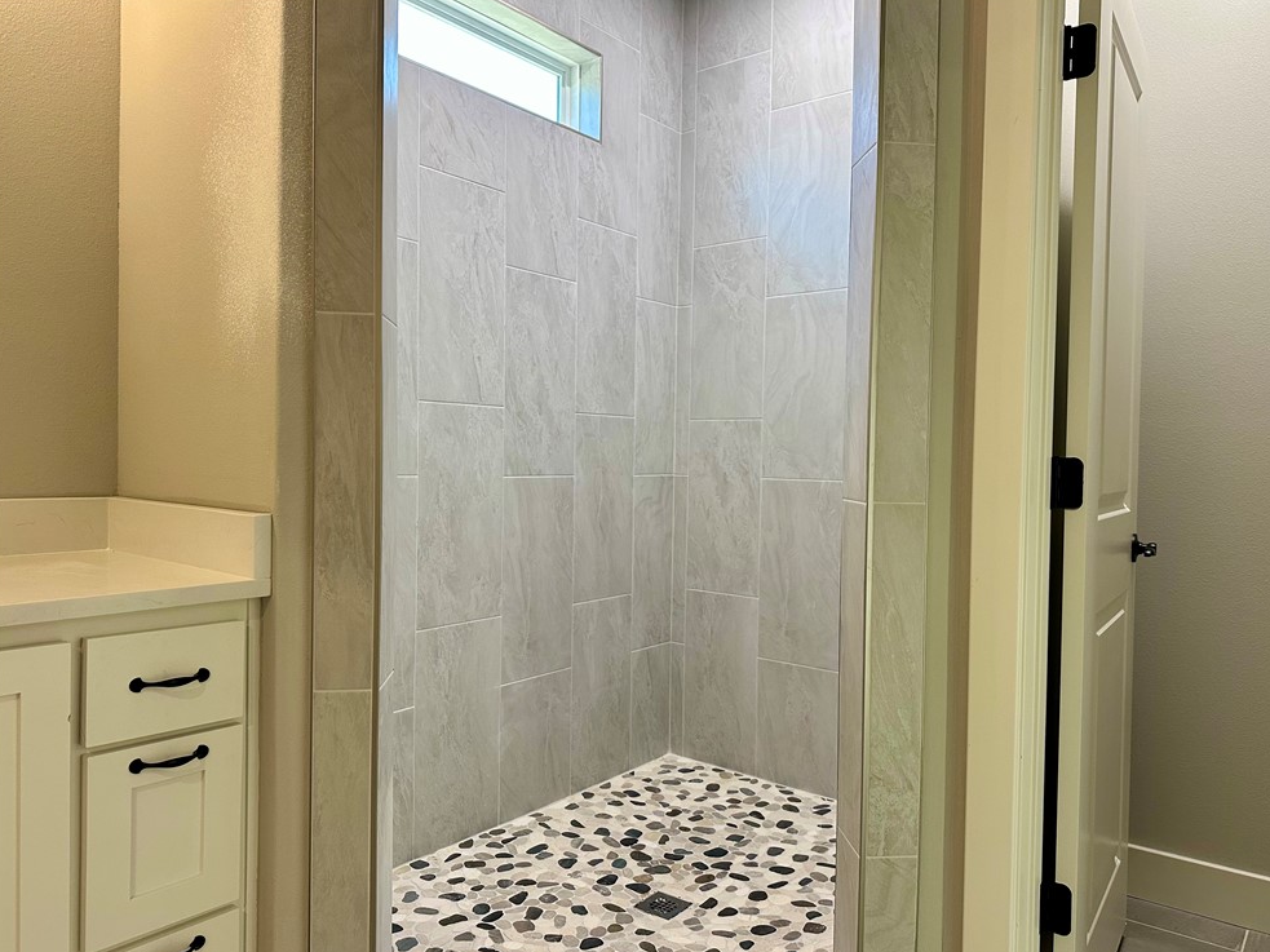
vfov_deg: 54.9
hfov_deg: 69.4
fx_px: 917
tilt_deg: -1.4
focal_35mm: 25
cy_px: 486
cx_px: 654
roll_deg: -1.2
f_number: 1.78
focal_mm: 6.86
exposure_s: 1/120
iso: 200
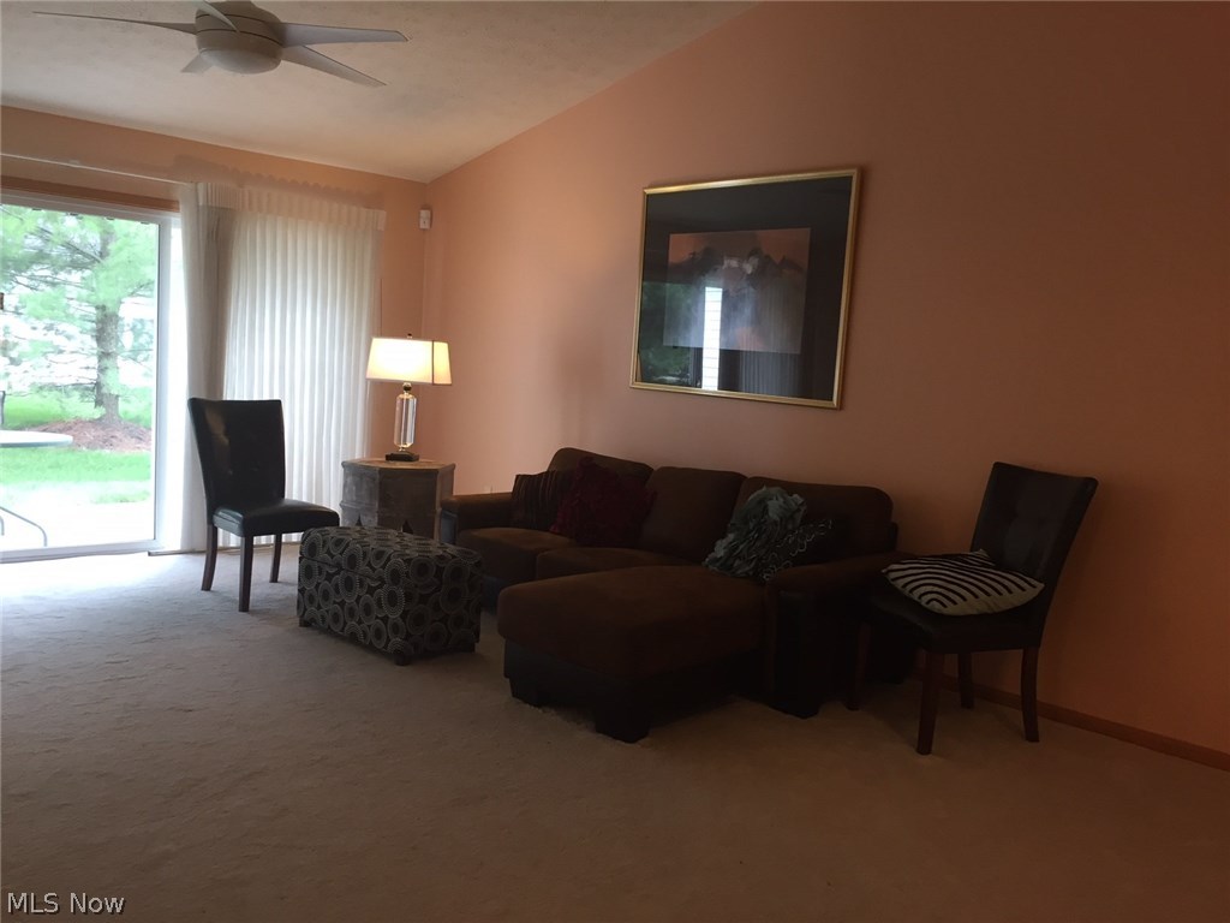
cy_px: 462
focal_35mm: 29
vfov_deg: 48.2
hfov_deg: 61.7
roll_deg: -4.7
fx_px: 1030
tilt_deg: -6.2
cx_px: 615
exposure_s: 1/30
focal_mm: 4.15
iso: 64
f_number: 2.2
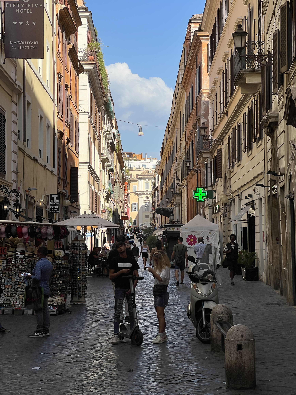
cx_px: 148
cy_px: 198
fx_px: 878
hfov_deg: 19.1
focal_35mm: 77
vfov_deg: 25.3
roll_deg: +0.4
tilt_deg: +2.9
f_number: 2.8
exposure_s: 1/995
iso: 32
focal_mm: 9
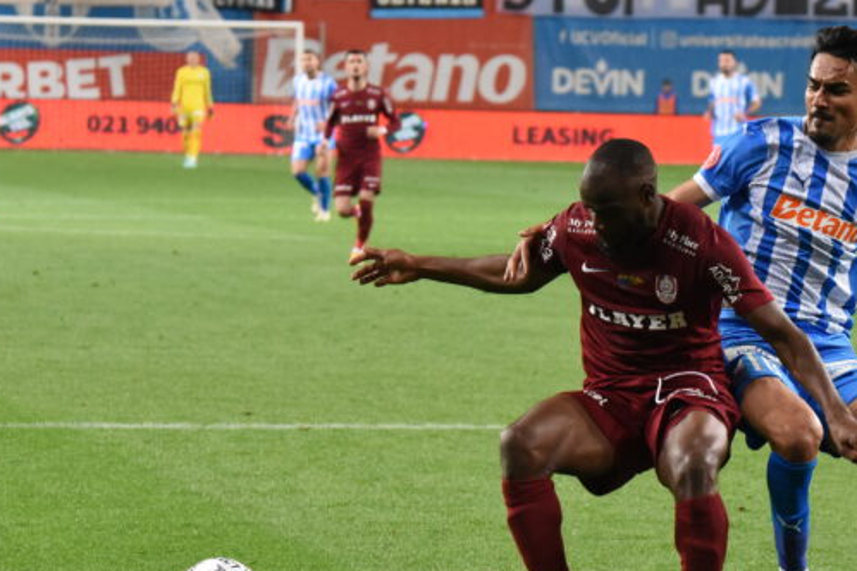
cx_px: 556
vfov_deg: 5.5
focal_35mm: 251
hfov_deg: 8.2
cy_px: 339
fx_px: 5975
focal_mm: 122
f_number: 7.1
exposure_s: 1/800
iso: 6400
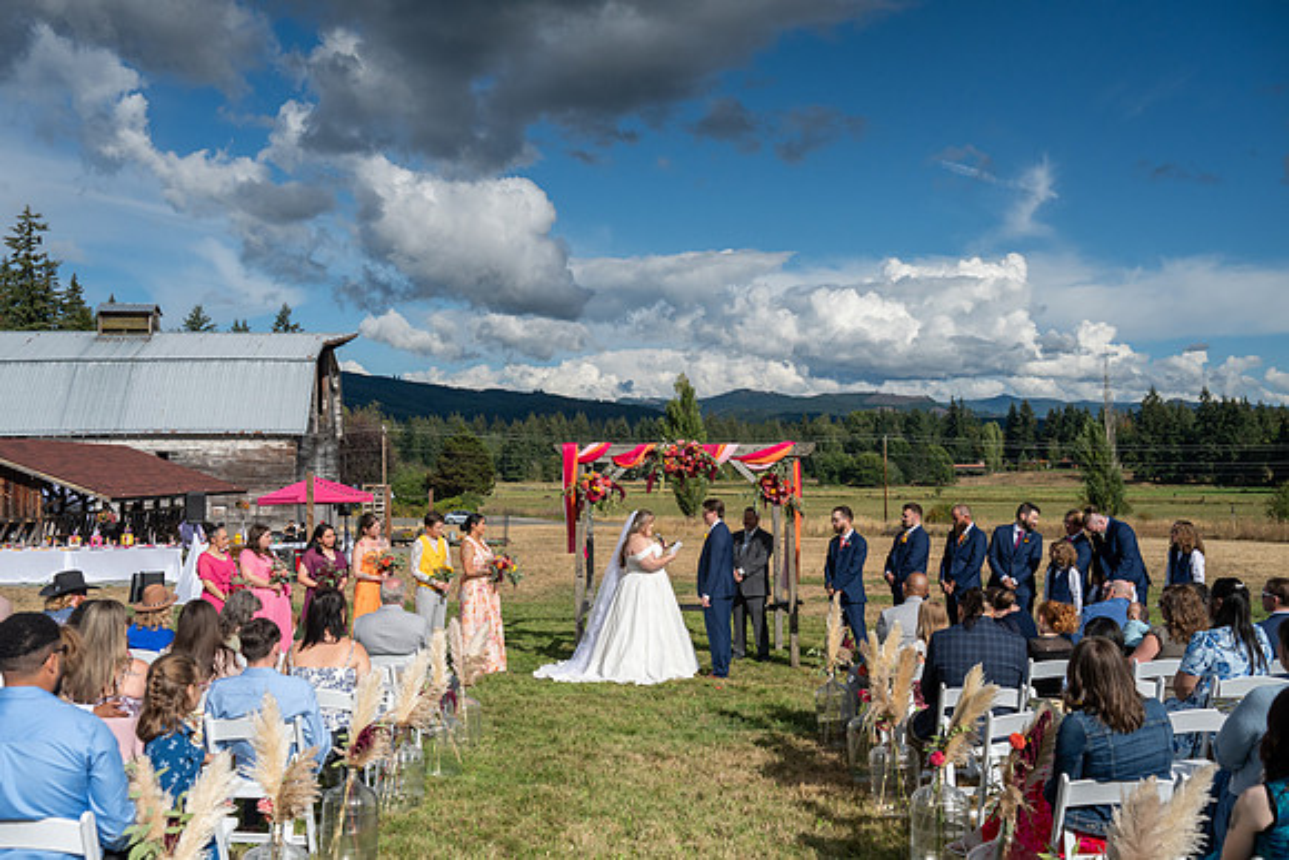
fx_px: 1253
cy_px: 430
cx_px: 644
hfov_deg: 54.4
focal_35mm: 35
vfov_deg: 37.9
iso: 400
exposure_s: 1/8000
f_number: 4.5
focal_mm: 35
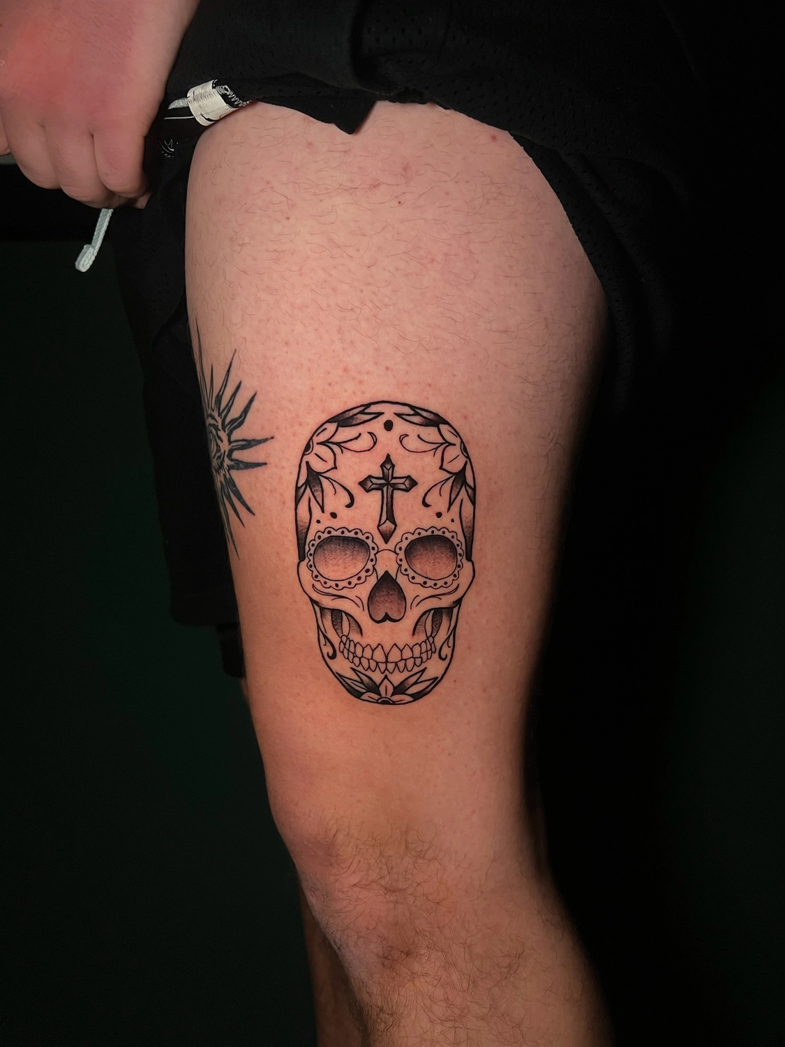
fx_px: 786
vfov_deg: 67.3
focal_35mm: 26
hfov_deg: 53.1
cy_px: 524
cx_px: 392
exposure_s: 1/60
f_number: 1.5
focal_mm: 5.7
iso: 200
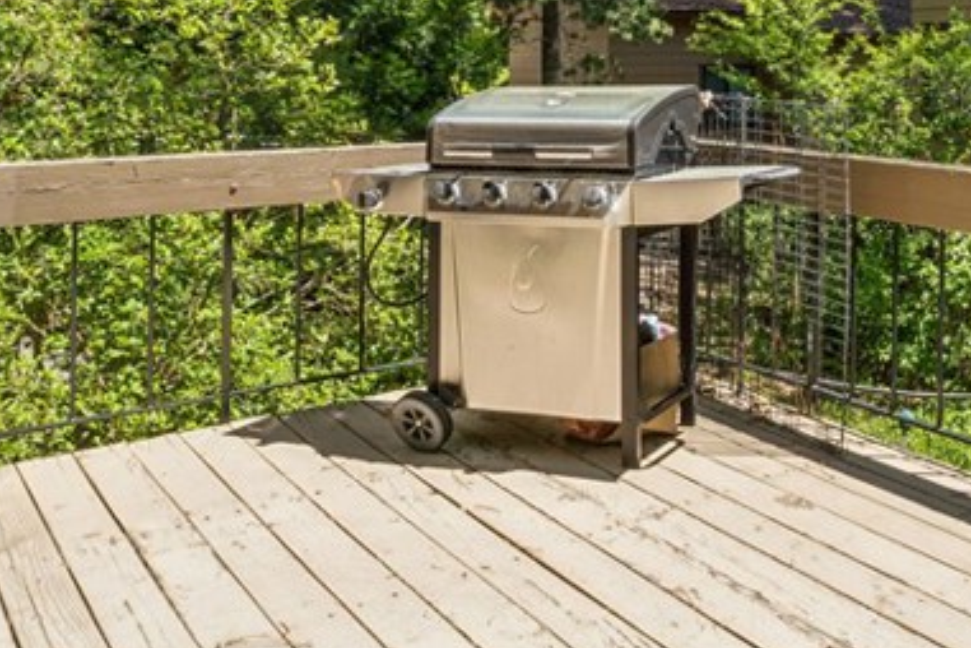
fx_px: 1174
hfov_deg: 41.6
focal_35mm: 44
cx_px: 861
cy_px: 33
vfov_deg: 29.2
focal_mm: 16.2
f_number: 22
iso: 100
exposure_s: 1/13
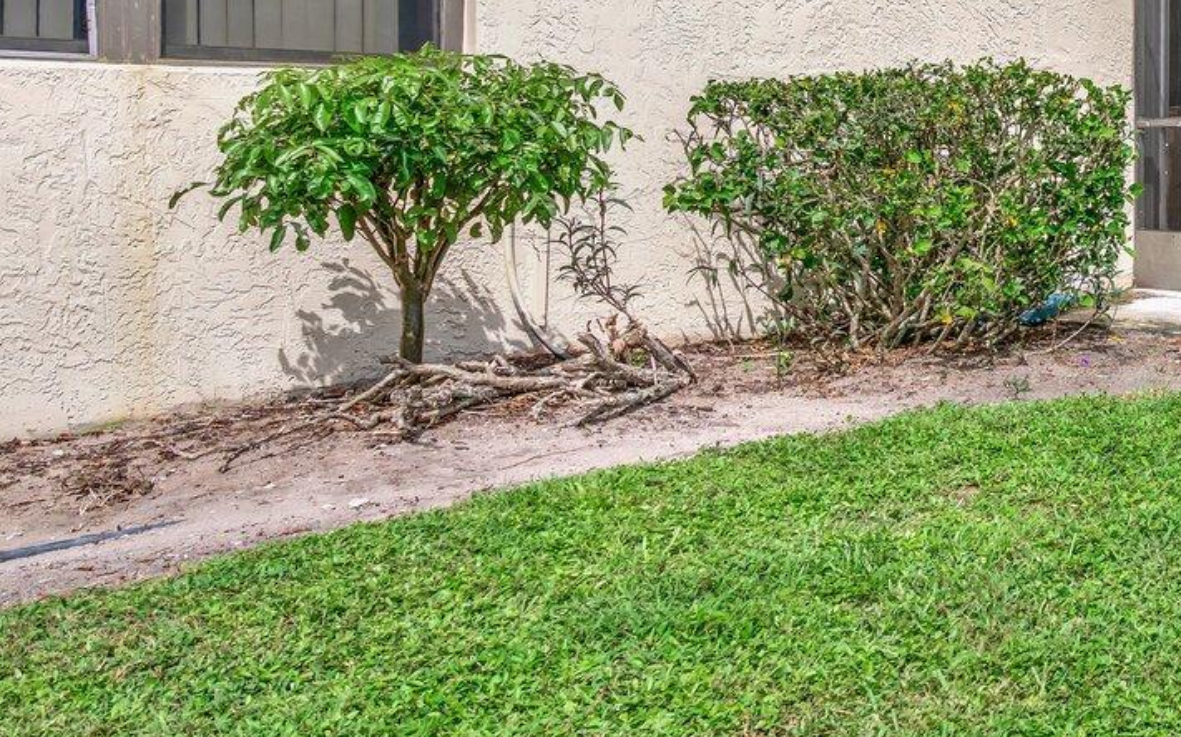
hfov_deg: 30.3
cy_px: -277
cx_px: 1648
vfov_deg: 23.5
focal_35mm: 47
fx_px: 1512
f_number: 5.6
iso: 100
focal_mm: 16
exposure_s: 1/640
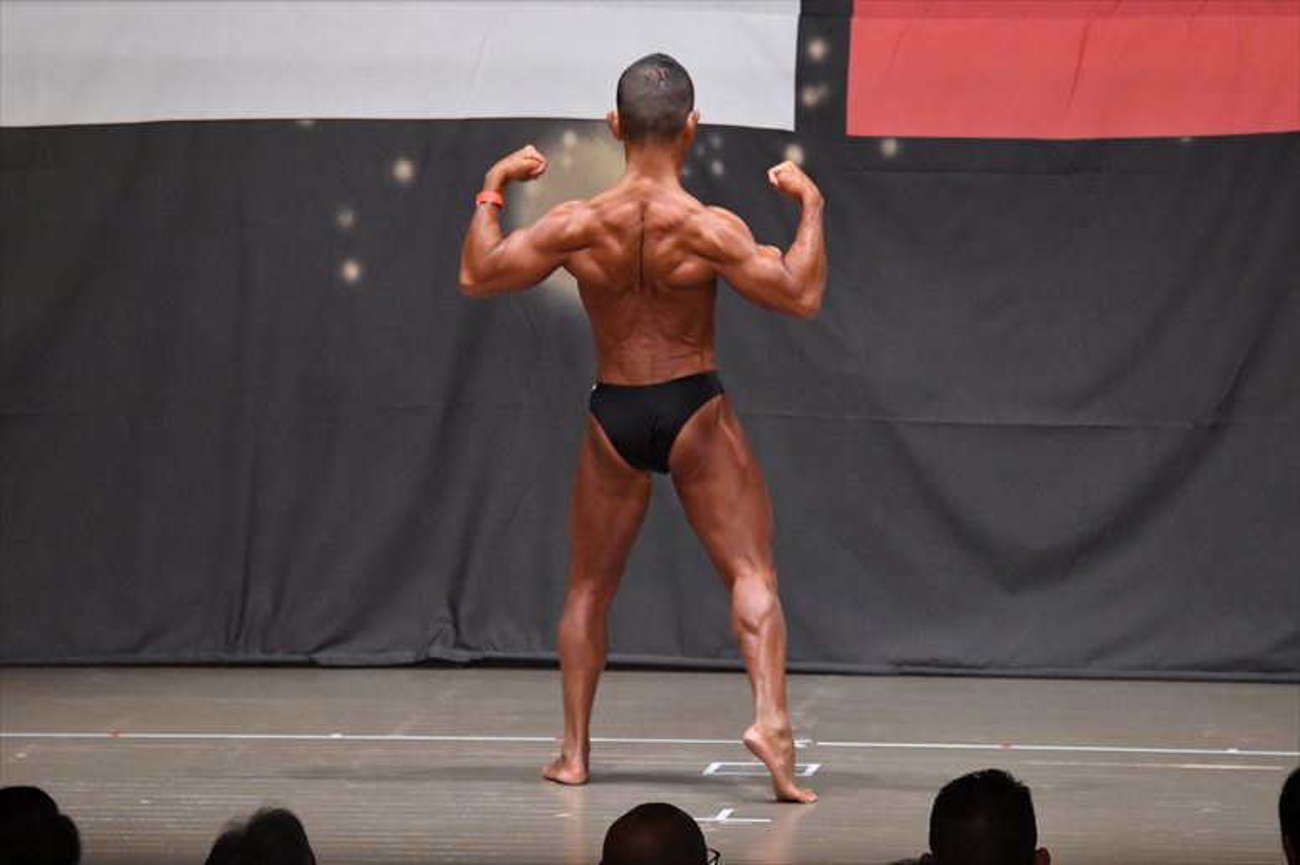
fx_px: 8121
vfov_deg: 6.1
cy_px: 432
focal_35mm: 225
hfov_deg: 9.2
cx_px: 650
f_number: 5.6
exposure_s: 1/400
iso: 6400
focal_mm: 150
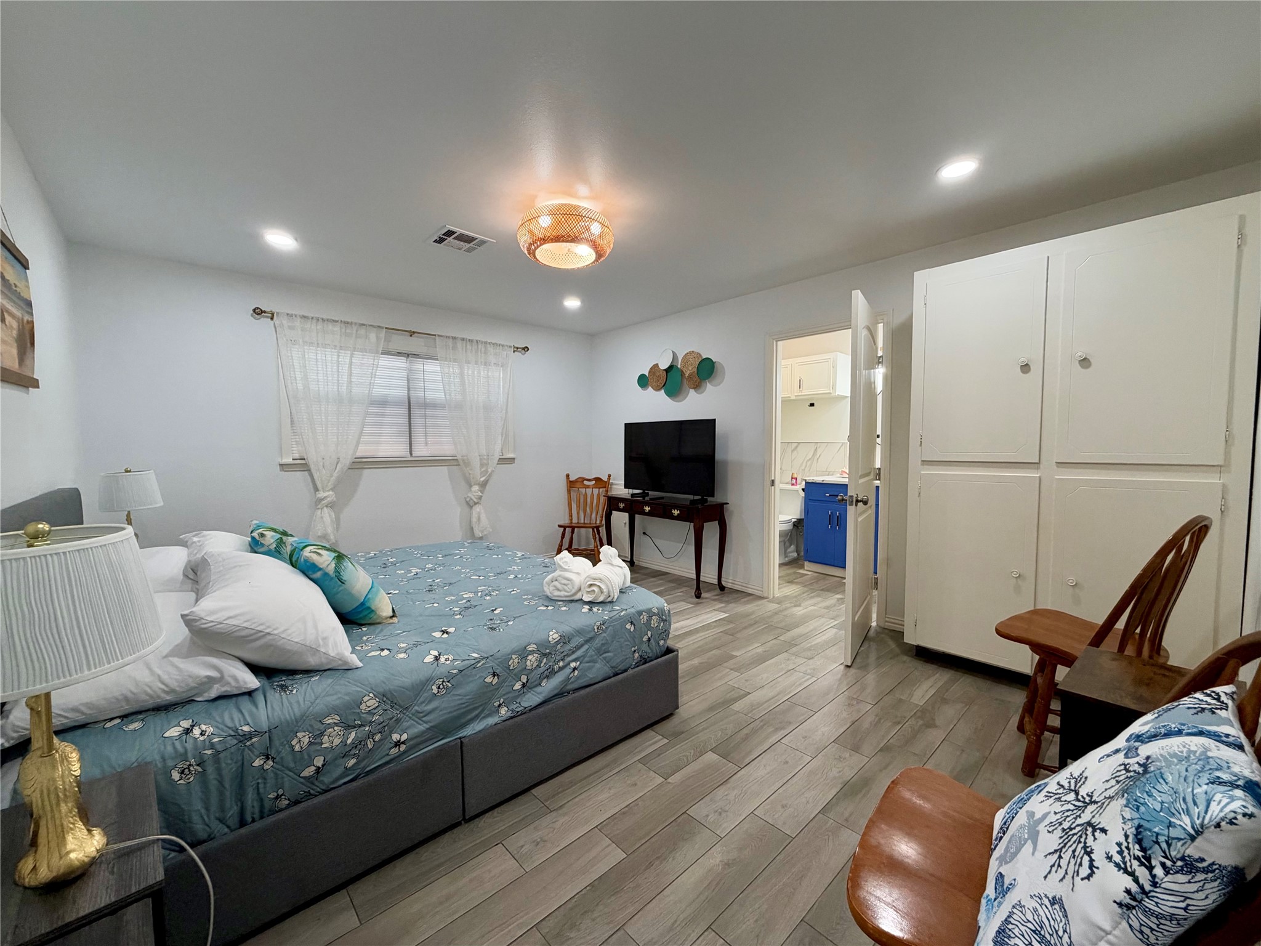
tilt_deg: -3.3
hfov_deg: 102.1
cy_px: 473
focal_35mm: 14
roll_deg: +0.3
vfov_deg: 85.7
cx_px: 630
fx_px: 510
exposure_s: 1/120
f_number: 2.2
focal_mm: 2.22
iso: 250
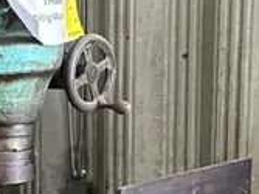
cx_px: -6
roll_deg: +0.1
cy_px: 178
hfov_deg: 14.1
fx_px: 1032
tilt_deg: -10.1
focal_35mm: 138
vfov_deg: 10.7
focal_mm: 6.86
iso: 640
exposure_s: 1/60
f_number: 1.78
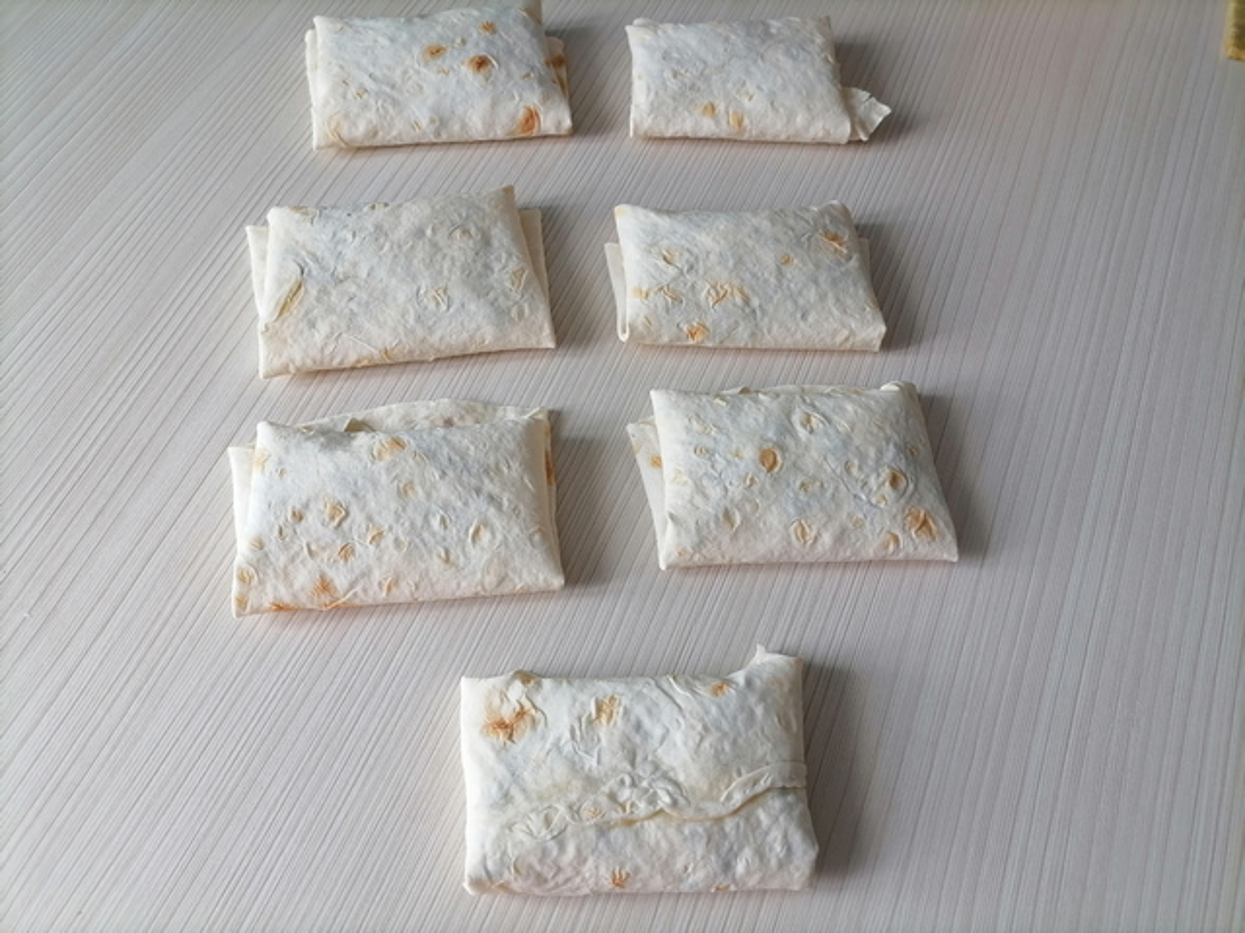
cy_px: 466
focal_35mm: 26
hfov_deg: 67.3
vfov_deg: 53.1
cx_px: 622
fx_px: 935
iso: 80
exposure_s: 1/50
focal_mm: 5.4
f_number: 1.8
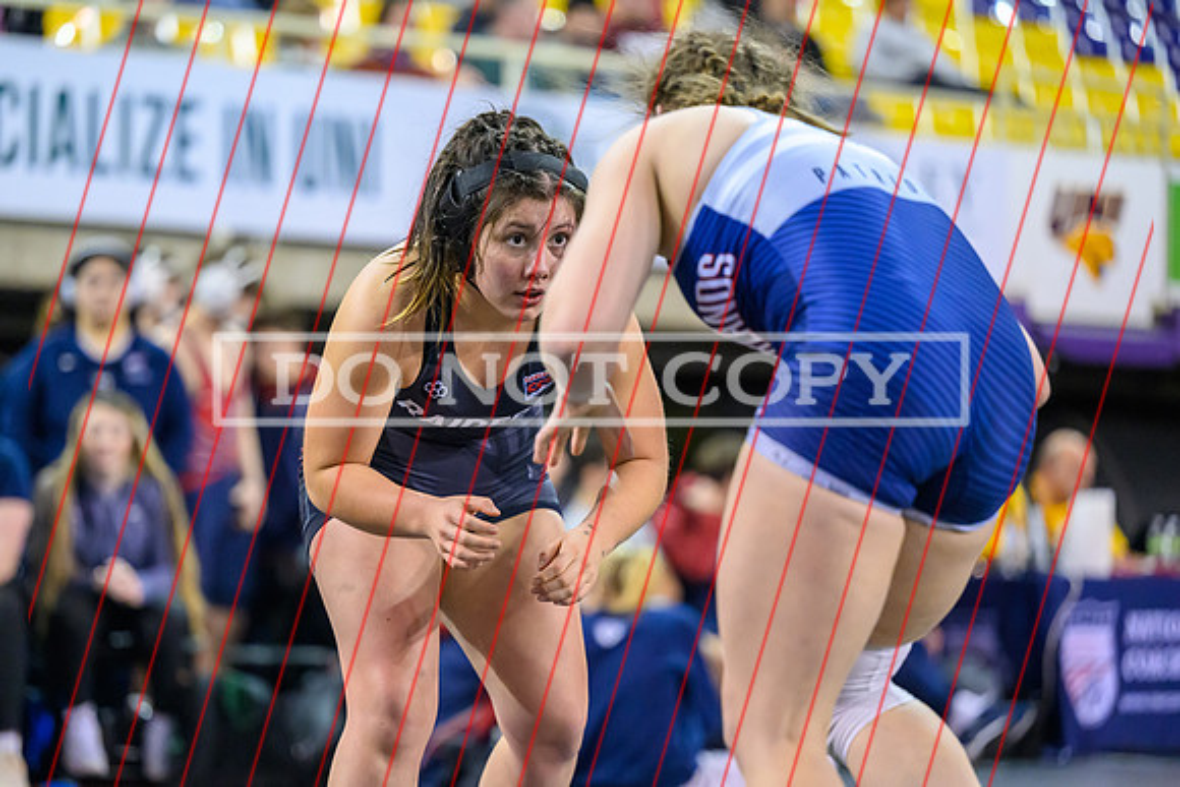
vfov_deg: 8.5
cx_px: 521
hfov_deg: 12.6
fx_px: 5325
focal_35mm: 162
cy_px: 428
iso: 9000
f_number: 2.8
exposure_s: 1/800
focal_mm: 145
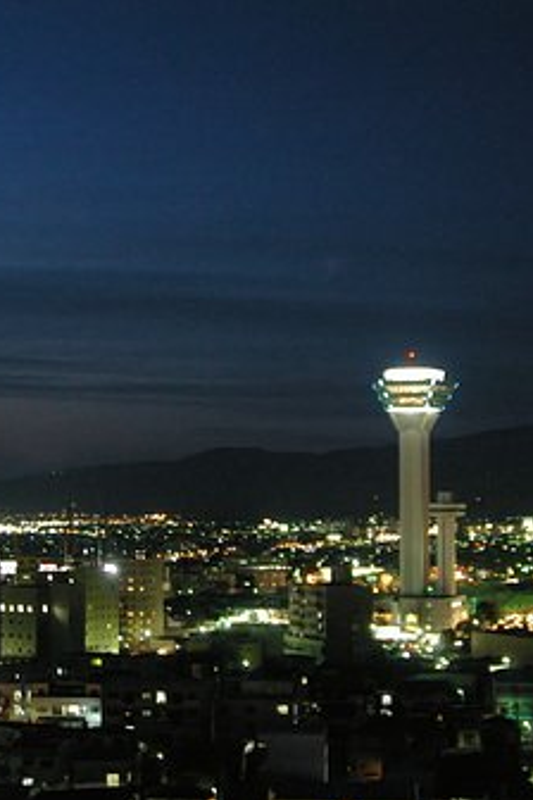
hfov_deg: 21.2
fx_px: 1421
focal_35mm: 64
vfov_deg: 31.4
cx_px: 195
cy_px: 401
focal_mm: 28
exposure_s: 1/8
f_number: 2.8
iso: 1600
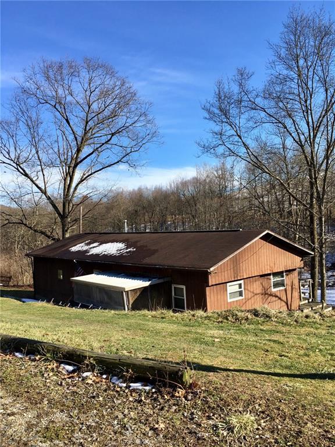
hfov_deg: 48.2
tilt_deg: +1.1
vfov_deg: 61.7
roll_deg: +3.3
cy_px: 224
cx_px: 168
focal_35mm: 29
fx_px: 374
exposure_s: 1/974
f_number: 2.2
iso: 25
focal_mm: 4.15
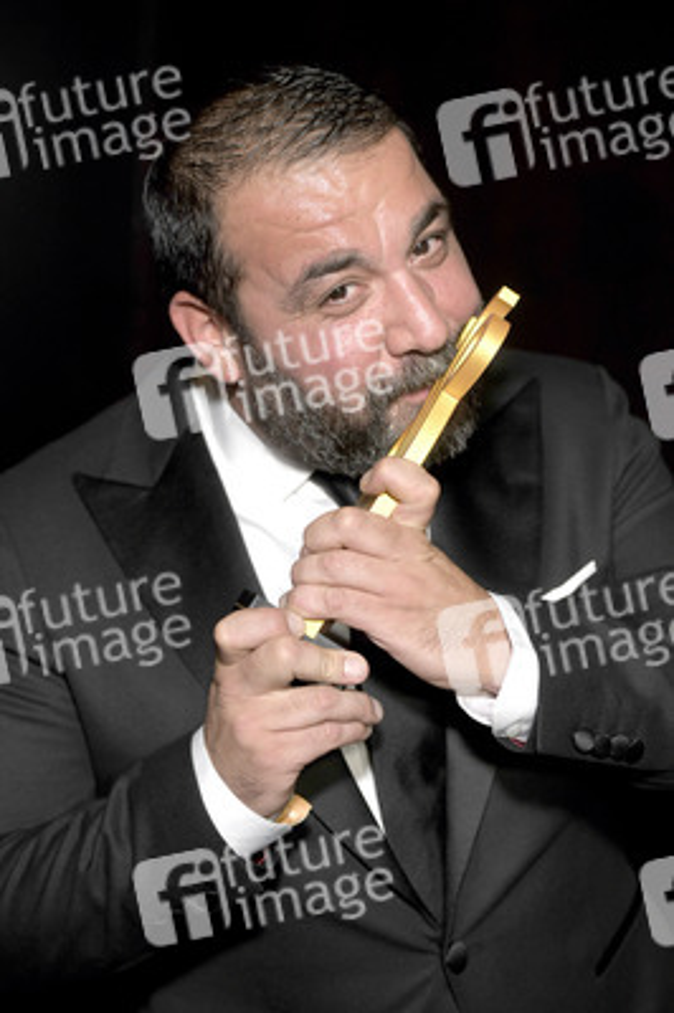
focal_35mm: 70
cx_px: 337
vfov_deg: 28.9
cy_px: 506
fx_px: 1969
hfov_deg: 19.4
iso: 640
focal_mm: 70
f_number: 3.5
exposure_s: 1/400
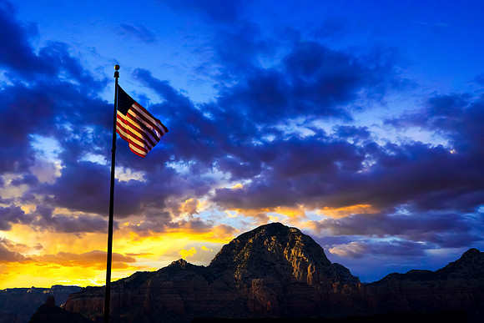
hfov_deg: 33.4
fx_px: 807
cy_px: 162
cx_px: 242
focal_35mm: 60
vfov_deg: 22.6
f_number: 11
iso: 400
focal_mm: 60
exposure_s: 1/200
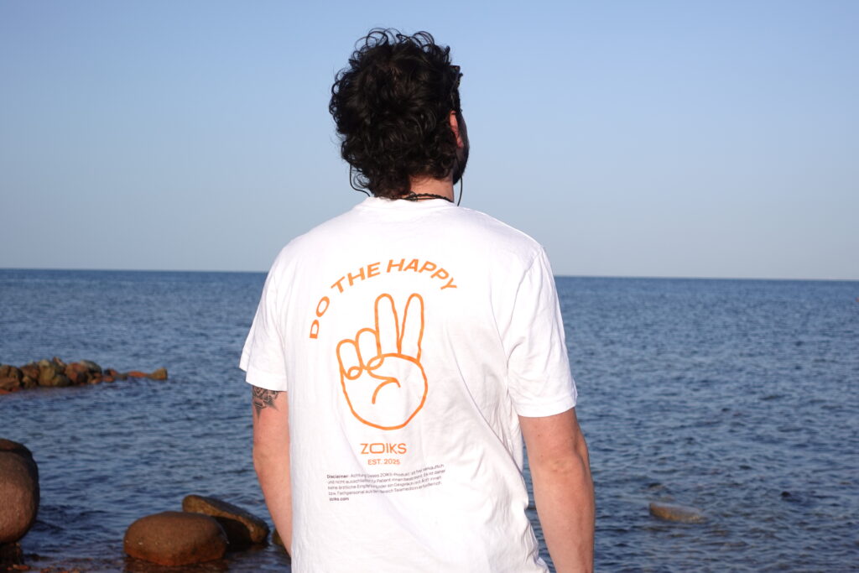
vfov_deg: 23.8
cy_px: 286
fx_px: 1360
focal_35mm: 57
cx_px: 430
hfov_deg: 35.0
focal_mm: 21.27
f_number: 2.8
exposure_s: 1/1000
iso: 80
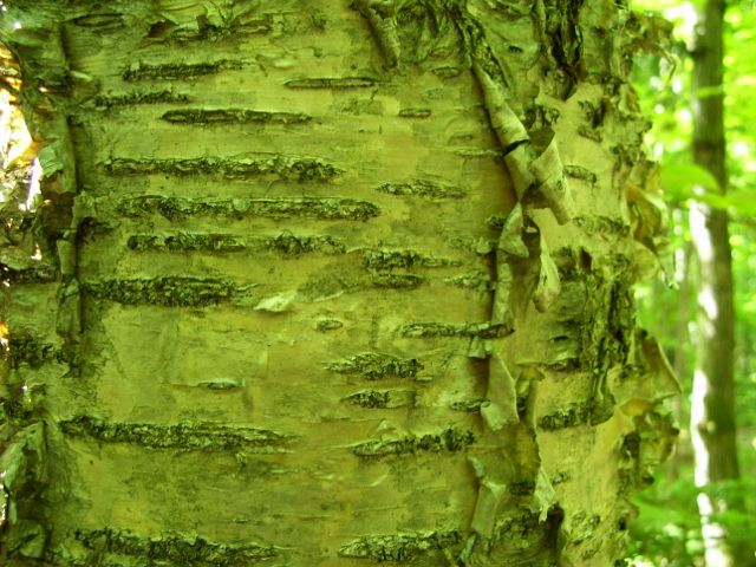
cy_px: 284
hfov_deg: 50.1
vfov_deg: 38.7
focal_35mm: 37
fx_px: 808
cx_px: 378
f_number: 2.7
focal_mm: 6
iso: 160
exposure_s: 1/20
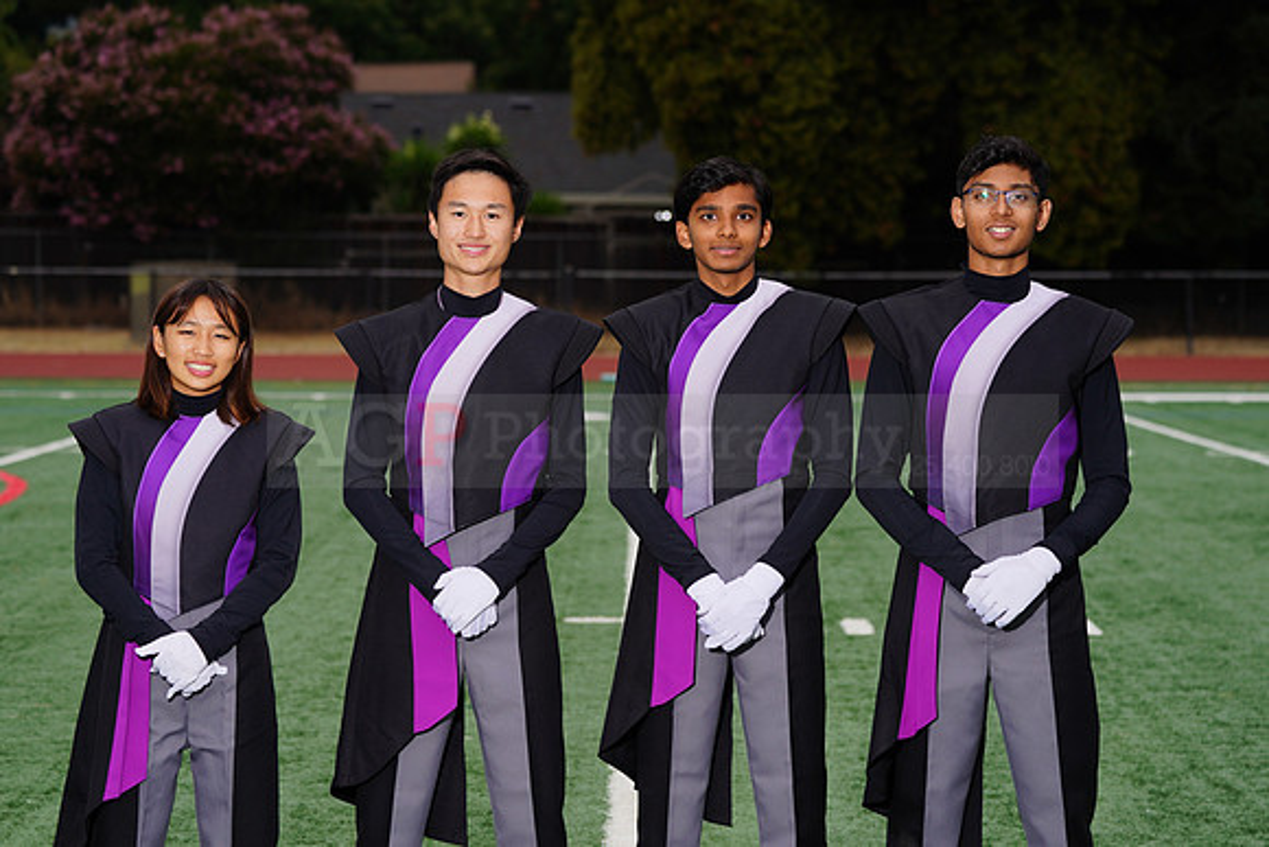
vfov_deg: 10.4
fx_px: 4654
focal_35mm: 132
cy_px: 424
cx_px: 634
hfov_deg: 15.5
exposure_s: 1/200
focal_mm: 132
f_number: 6.3
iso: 200
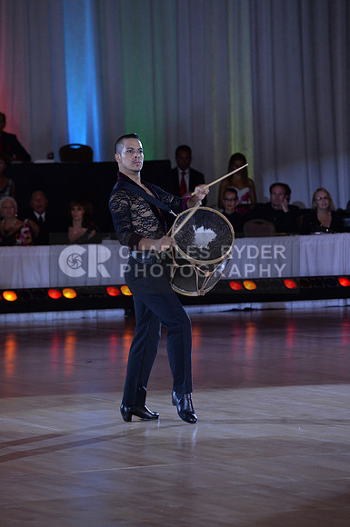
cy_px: 264
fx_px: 2925
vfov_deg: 10.3
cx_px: 175
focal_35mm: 200
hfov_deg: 6.8
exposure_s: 1/250
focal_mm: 200
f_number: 5.6
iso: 2000
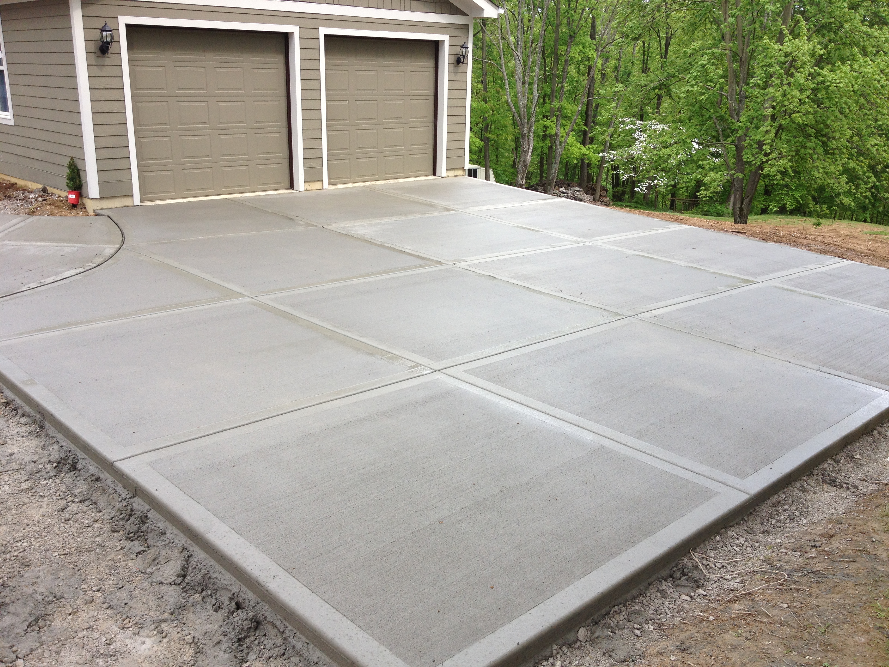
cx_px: 444
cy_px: 334
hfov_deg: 52.6
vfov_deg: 40.7
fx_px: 899
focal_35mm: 35
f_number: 2.4
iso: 50
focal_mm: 4.28
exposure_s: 1/488
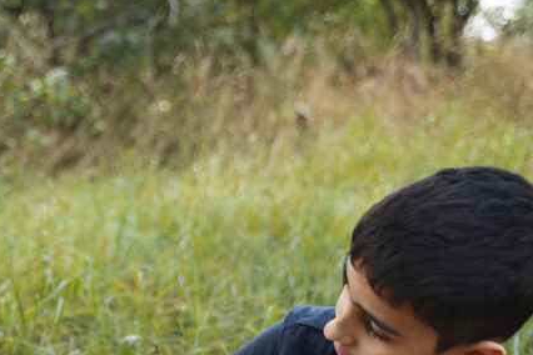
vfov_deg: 15.1
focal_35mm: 89
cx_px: -86
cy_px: 363
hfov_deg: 21.4
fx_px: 1318
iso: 400
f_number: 2.8
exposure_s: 1/320
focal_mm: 37
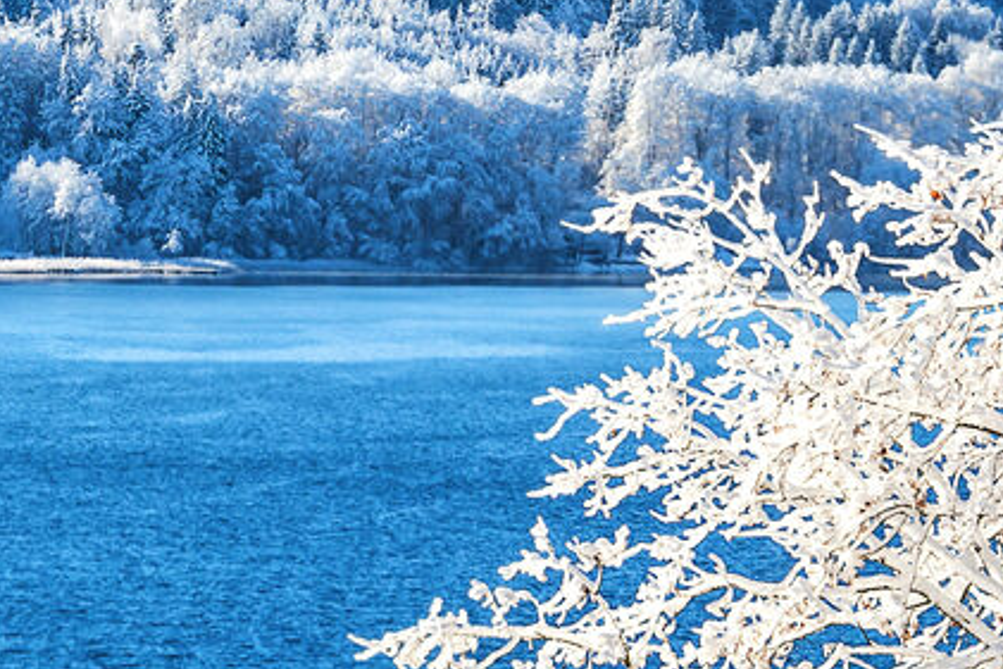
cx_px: 412
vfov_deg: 3.4
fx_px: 11259
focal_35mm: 404
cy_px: -58
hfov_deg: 5.1
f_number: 8
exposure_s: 1/500
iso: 125
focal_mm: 85
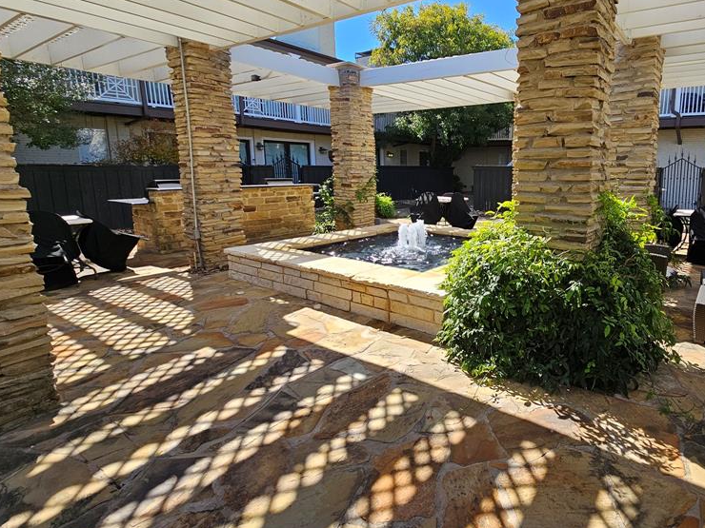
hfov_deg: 84.8
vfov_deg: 71.4
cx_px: 468
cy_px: 235
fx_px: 367
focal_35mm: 18
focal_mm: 2.2
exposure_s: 1/871
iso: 50
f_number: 2.2
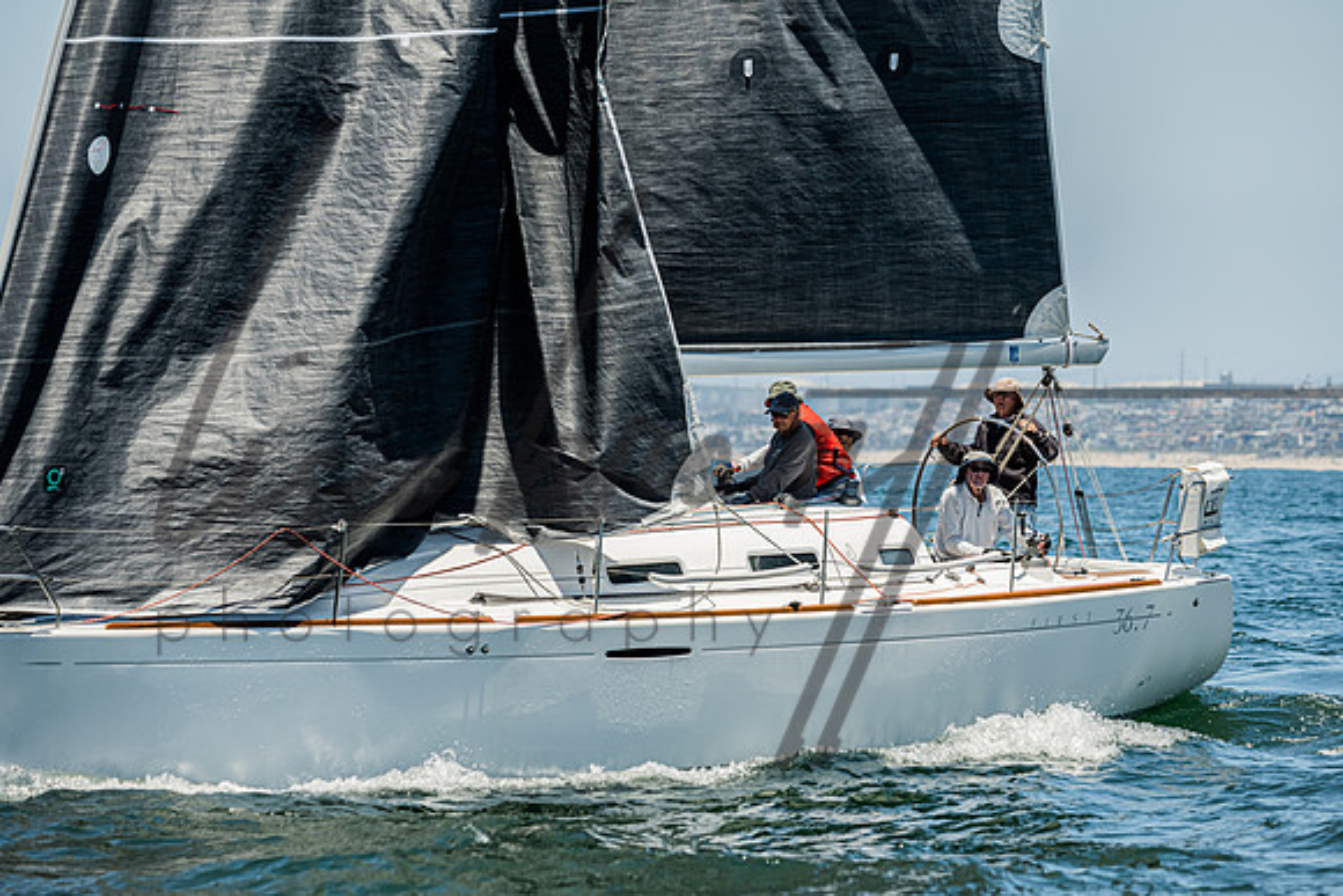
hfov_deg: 10.2
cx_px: 693
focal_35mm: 202
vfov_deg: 6.8
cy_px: 444
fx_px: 7553
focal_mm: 185
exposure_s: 1/1000
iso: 320
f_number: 5.6
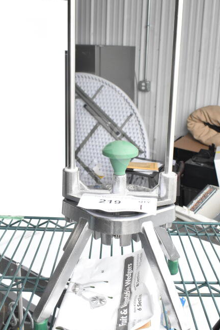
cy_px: 156
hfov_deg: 31.9
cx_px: 123
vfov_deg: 46.4
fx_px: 385
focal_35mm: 42
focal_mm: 20
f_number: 8
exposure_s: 1/250
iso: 1600
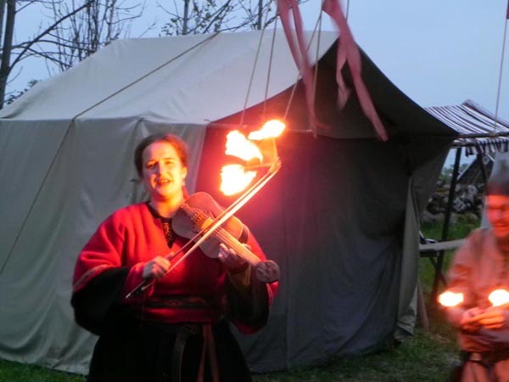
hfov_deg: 18.7
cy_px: 191
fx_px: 1544
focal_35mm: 105
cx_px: 254
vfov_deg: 14.1
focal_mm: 18.8
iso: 200
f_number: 4
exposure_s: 1/2.8
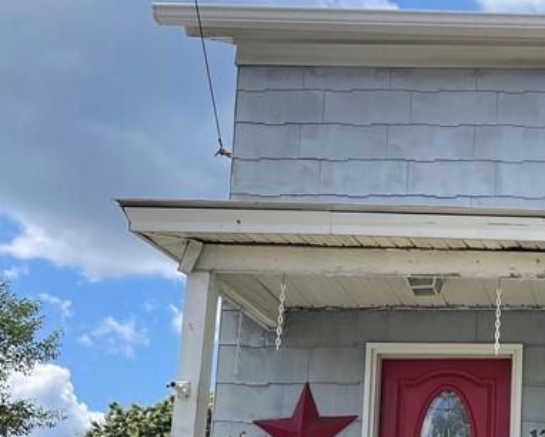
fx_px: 1097
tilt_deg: +12.5
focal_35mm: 68
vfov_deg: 21.6
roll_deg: +0.6
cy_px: 453
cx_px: 702
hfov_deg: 24.5
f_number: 1.6
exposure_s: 1/2053
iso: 32
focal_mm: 4.2
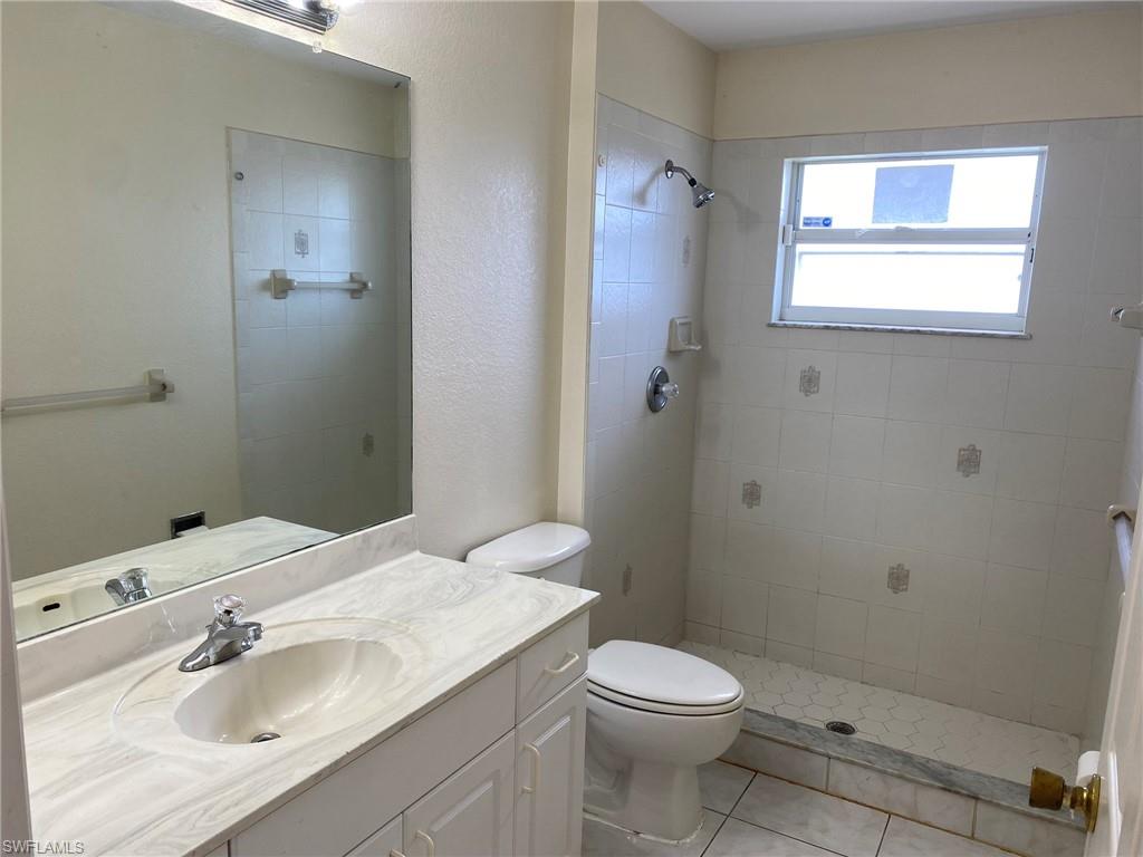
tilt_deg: -10.9
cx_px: 572
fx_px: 859
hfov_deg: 67.3
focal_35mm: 26
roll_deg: -1.8
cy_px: 428
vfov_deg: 53.1
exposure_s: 1/120
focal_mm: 4.25
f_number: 1.8
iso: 50
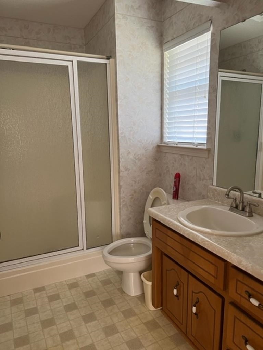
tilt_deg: -9.8
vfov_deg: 67.3
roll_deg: -0.1
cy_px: 175
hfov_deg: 53.1
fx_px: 263
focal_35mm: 26
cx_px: 132
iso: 125
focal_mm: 5.7
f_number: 1.5
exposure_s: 1/60
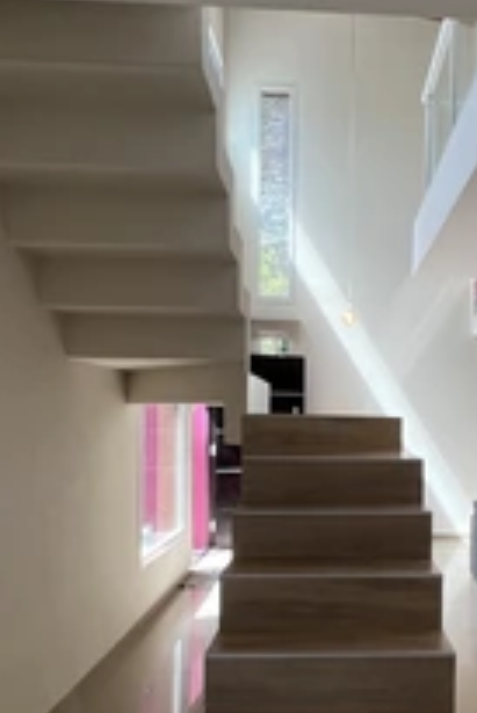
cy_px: 435
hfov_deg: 43.5
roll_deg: -0.8
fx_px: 575
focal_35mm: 29
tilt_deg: -1.6
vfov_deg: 62.9
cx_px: 362
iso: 50
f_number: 1.8
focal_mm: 1.57
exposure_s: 1/100
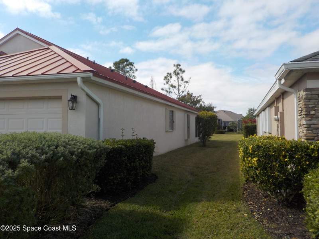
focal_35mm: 30
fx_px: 276
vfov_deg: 46.8
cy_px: 120
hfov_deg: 60.0
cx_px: 160
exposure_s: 1/1250
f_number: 3.3
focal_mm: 4.1
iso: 125
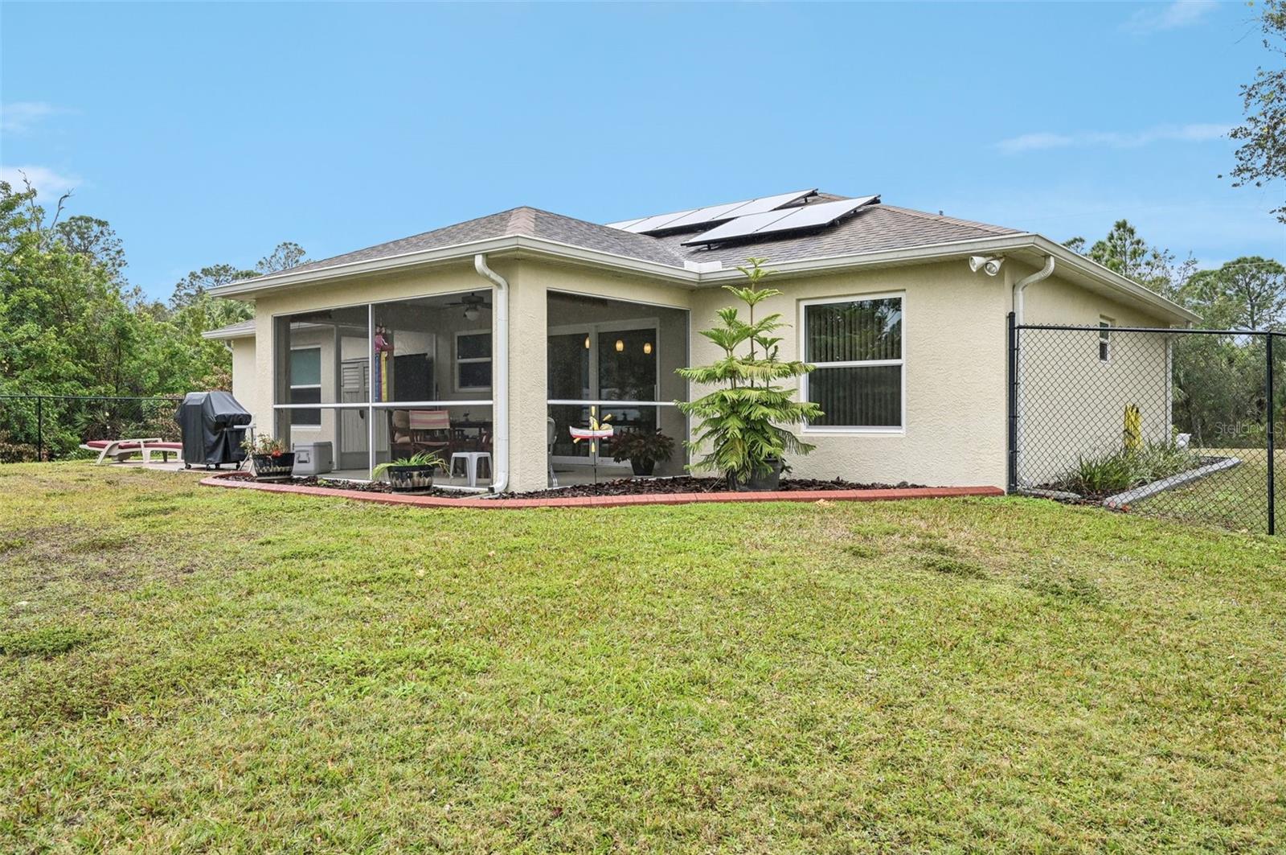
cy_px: 428
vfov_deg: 52.1
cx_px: 643
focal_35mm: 24
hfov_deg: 72.7
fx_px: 874
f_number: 8
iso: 400
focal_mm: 24.5
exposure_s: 1/500
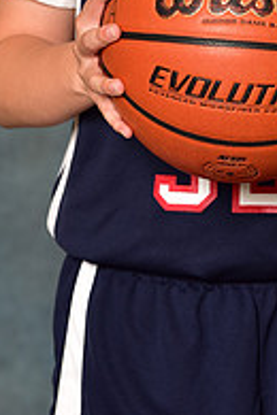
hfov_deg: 4.1
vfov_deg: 6.1
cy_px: -196
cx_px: 238
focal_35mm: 333
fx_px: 3843
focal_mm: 112
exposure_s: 1/200
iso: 320
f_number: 4.5
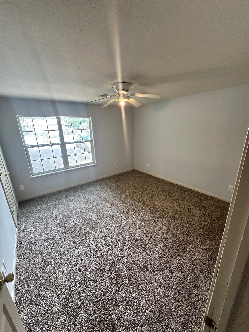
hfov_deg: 85.7
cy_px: 166
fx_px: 134
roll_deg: +2.3
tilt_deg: -16.3
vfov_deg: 102.1
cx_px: 124
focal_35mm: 14
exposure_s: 1/60
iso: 200
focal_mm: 2.22
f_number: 2.2
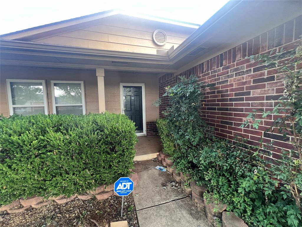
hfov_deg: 106.2
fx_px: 113
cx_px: 151
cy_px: 114
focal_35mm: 13
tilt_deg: -4.1
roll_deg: +1.8
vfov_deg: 89.9
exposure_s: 1/99
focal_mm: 1.57
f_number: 1.8
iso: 125
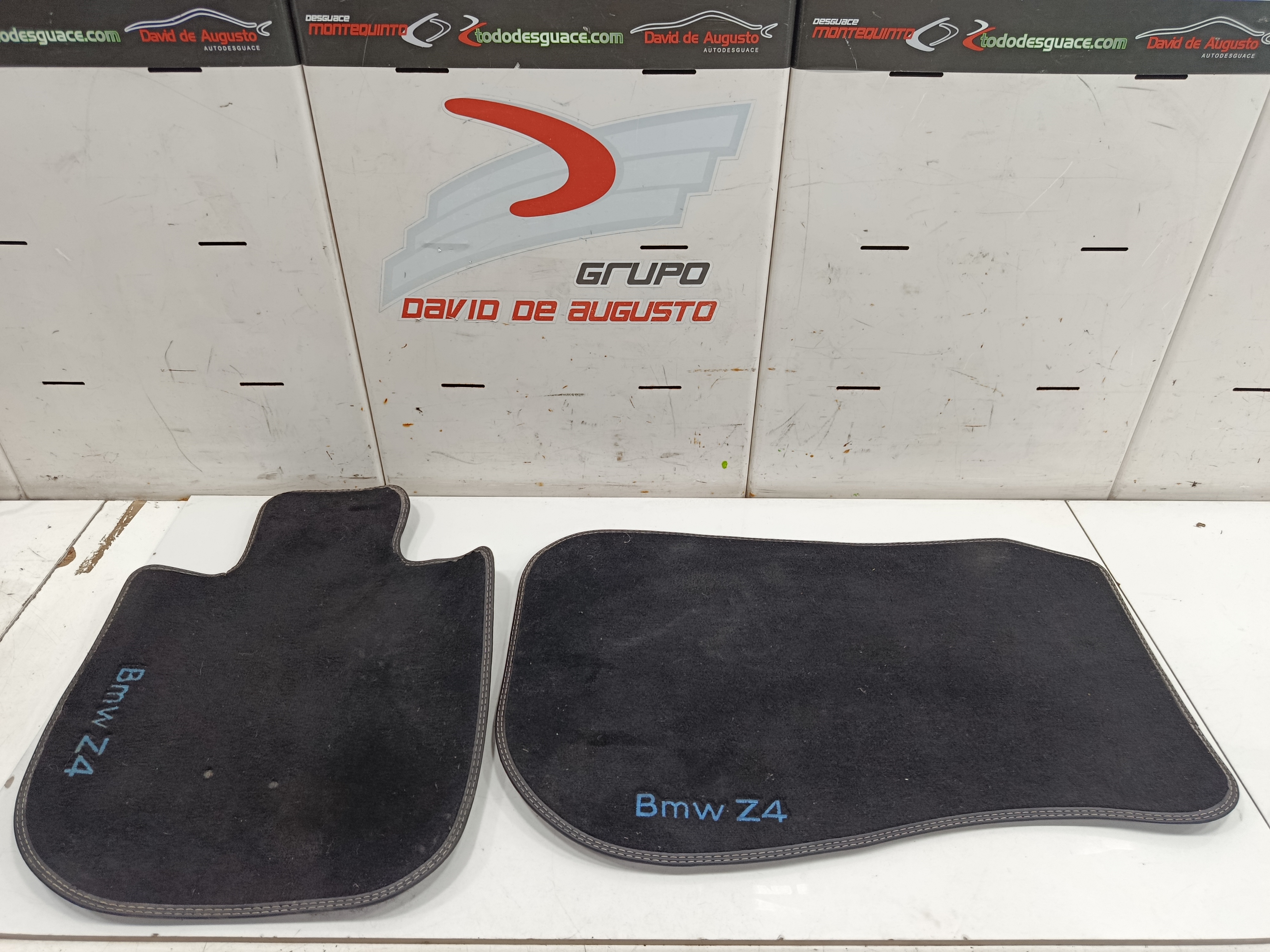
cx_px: 635
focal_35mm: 24
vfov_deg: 56.8
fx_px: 881
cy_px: 476
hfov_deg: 71.6
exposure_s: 1/50
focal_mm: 5.24
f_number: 1.7
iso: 599
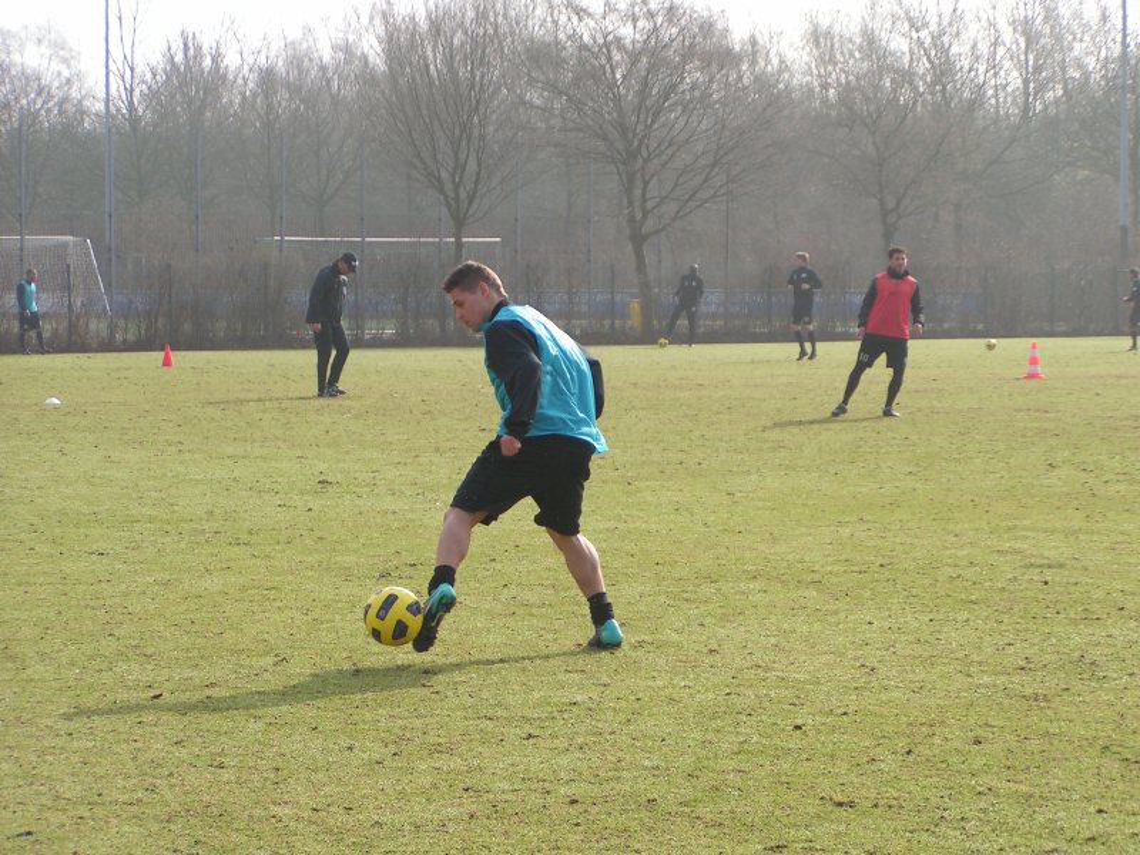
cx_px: 570
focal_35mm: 114
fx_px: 3754
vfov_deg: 13.0
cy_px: 428
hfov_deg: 17.3
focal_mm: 17.4
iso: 50
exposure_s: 1/500
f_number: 3.5
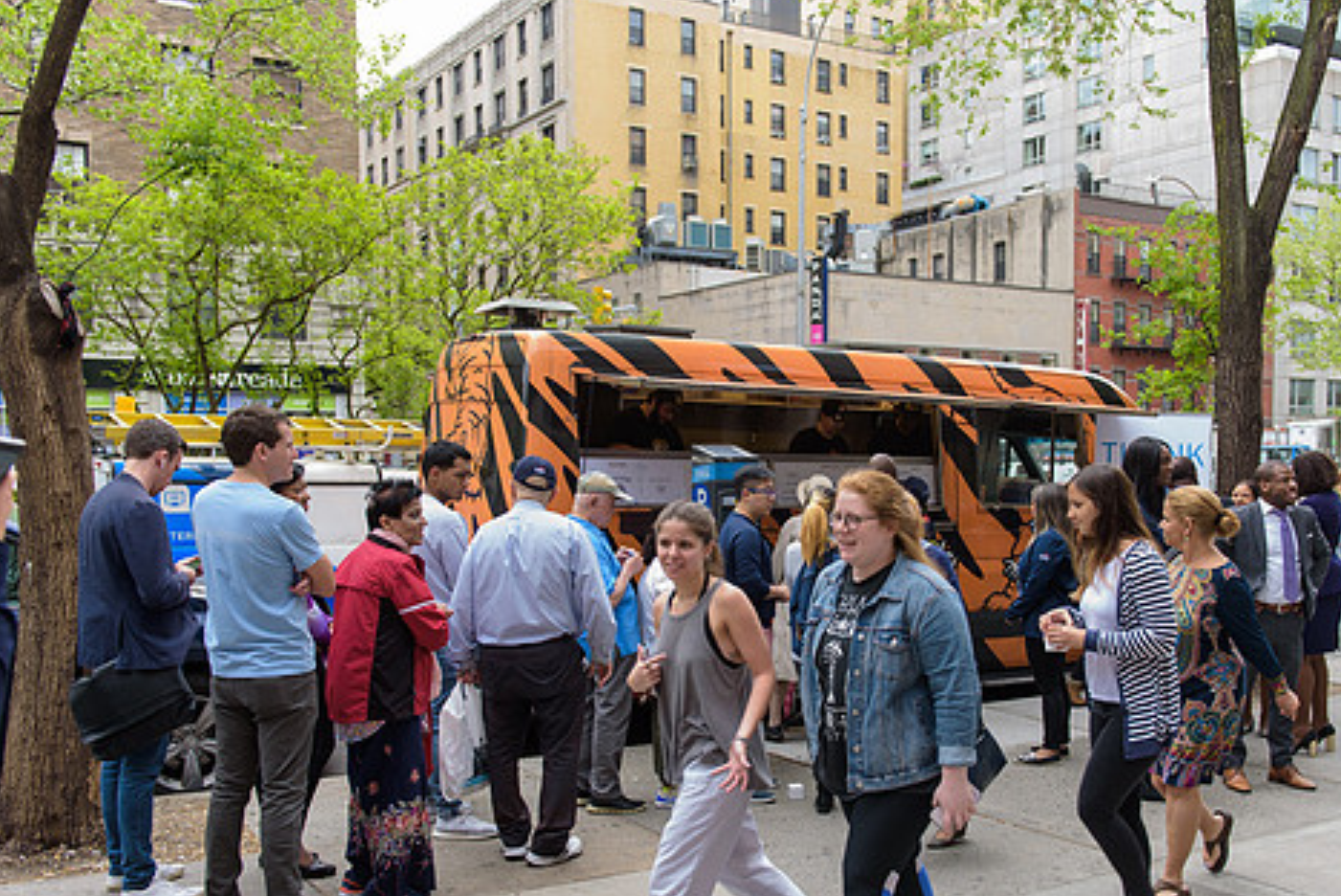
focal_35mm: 36
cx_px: 781
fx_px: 1342
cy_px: 536
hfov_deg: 52.9
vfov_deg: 36.8
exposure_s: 1/250
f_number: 3.2
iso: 200
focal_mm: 29
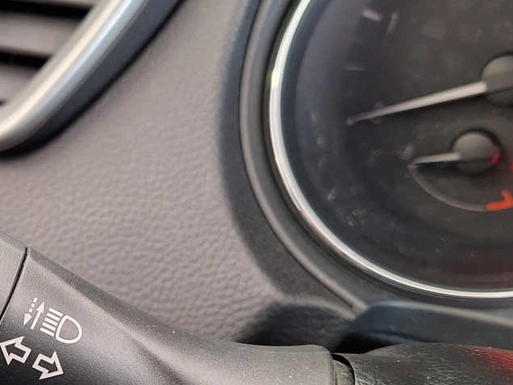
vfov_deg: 27.6
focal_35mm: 52
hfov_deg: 34.6
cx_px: 46
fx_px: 771
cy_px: 295
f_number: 1.8
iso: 200
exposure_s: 1/33
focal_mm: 5.54
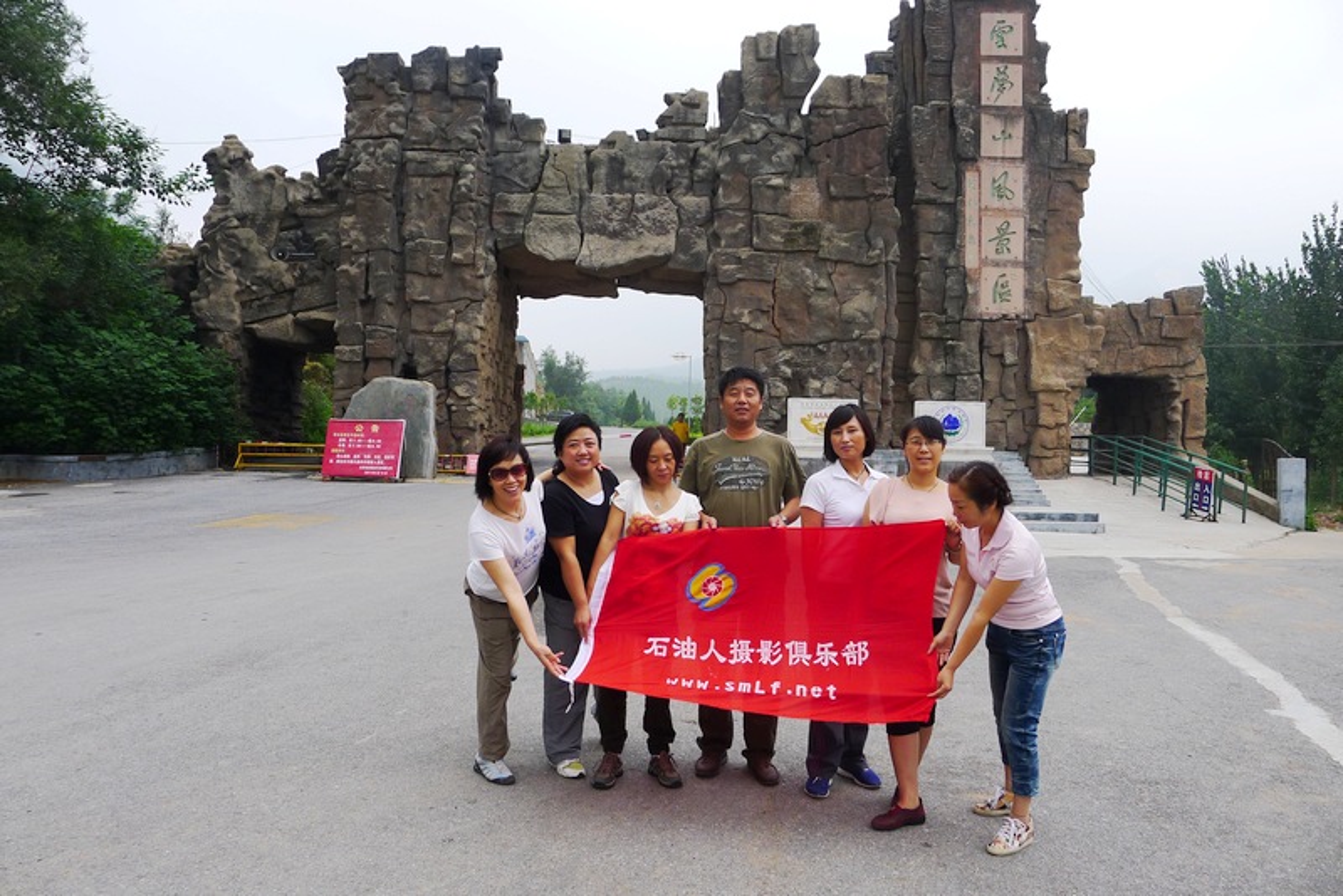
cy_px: 448
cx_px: 672
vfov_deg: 53.2
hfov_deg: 73.7
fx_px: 896
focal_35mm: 24
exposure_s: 1/320
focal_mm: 5.1
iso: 100
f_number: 2.8
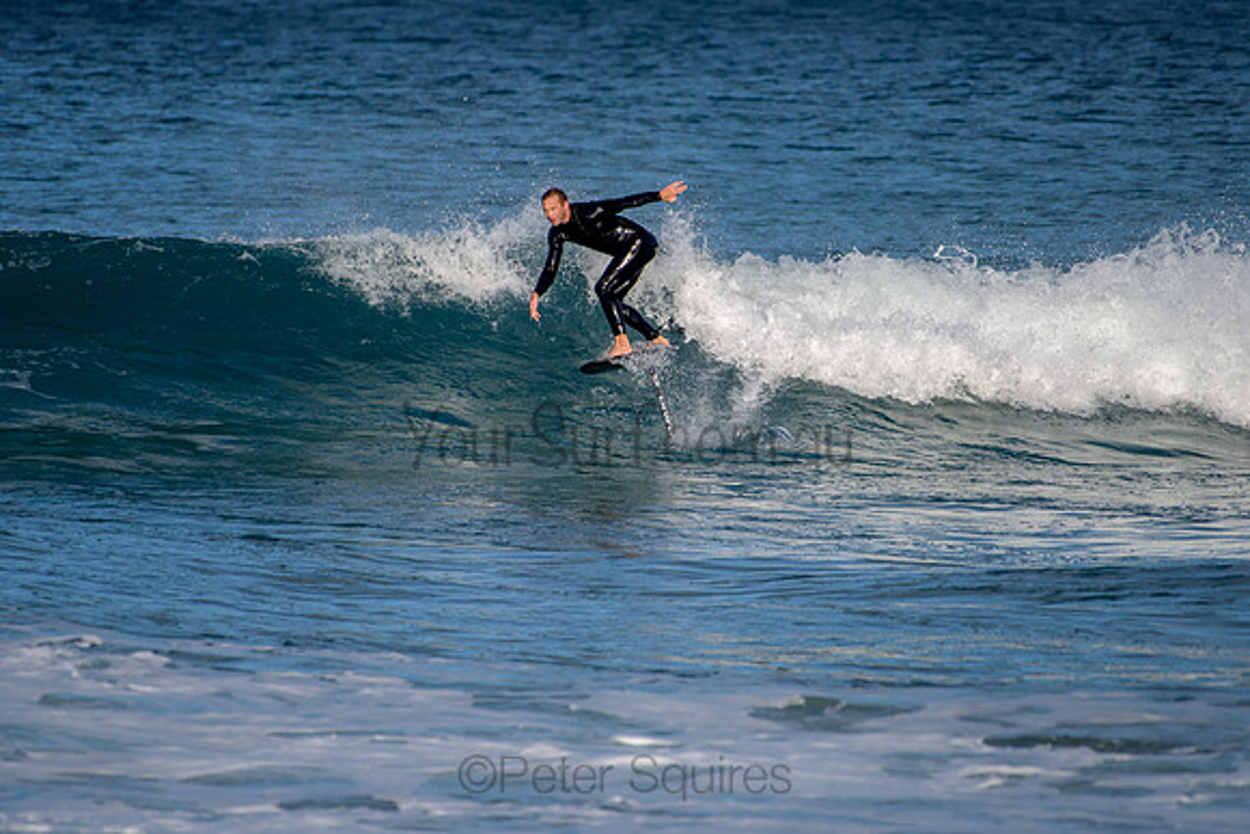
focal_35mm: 613
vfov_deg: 2.2
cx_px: 642
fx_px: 21299
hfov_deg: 3.4
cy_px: 406
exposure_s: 1/2000
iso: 125
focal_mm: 500
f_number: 5.6
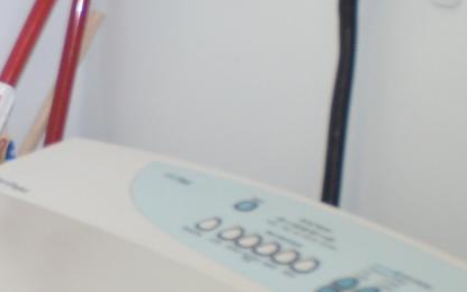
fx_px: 1614
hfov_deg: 11.9
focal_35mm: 127
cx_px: -780
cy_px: -36
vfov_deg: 10.2
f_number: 4
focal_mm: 11.5
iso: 360
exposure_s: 1/60
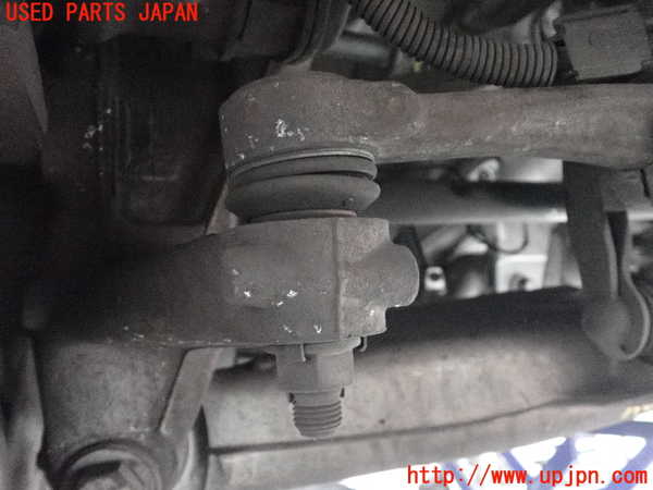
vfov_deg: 46.8
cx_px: 326
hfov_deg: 60.0
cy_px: 245
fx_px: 566
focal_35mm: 30
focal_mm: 5.4
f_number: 2.3
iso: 5000
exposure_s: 1/125
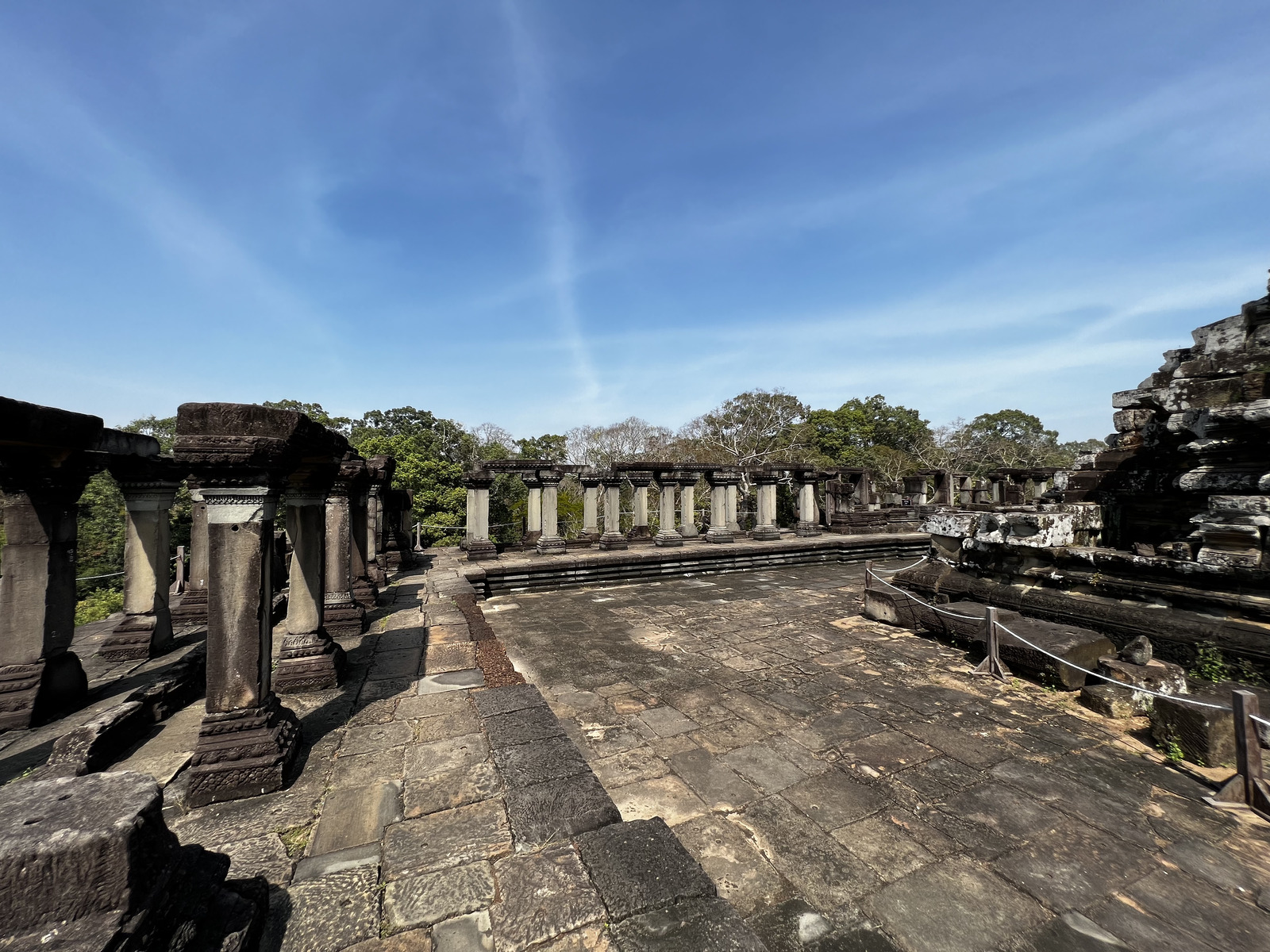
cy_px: 476
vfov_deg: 89.9
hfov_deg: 106.2
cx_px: 635
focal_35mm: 13
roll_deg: -0.1
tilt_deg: +1.4
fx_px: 477
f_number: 1.8
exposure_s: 1/1449
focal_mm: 1.57
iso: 32
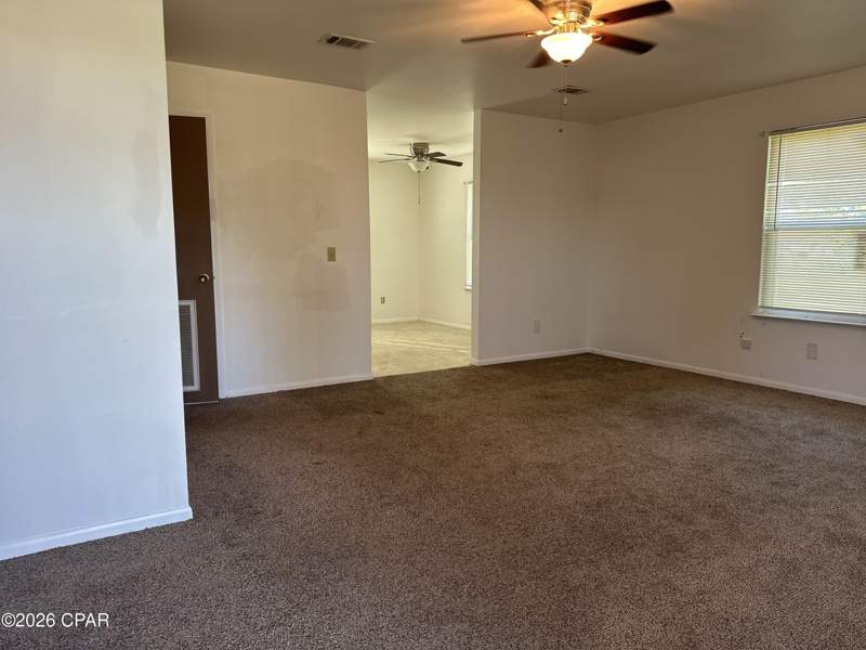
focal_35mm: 24
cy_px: 325
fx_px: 600
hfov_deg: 71.6
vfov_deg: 56.8
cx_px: 433
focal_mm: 6.86
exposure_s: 1/120
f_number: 1.78
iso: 160
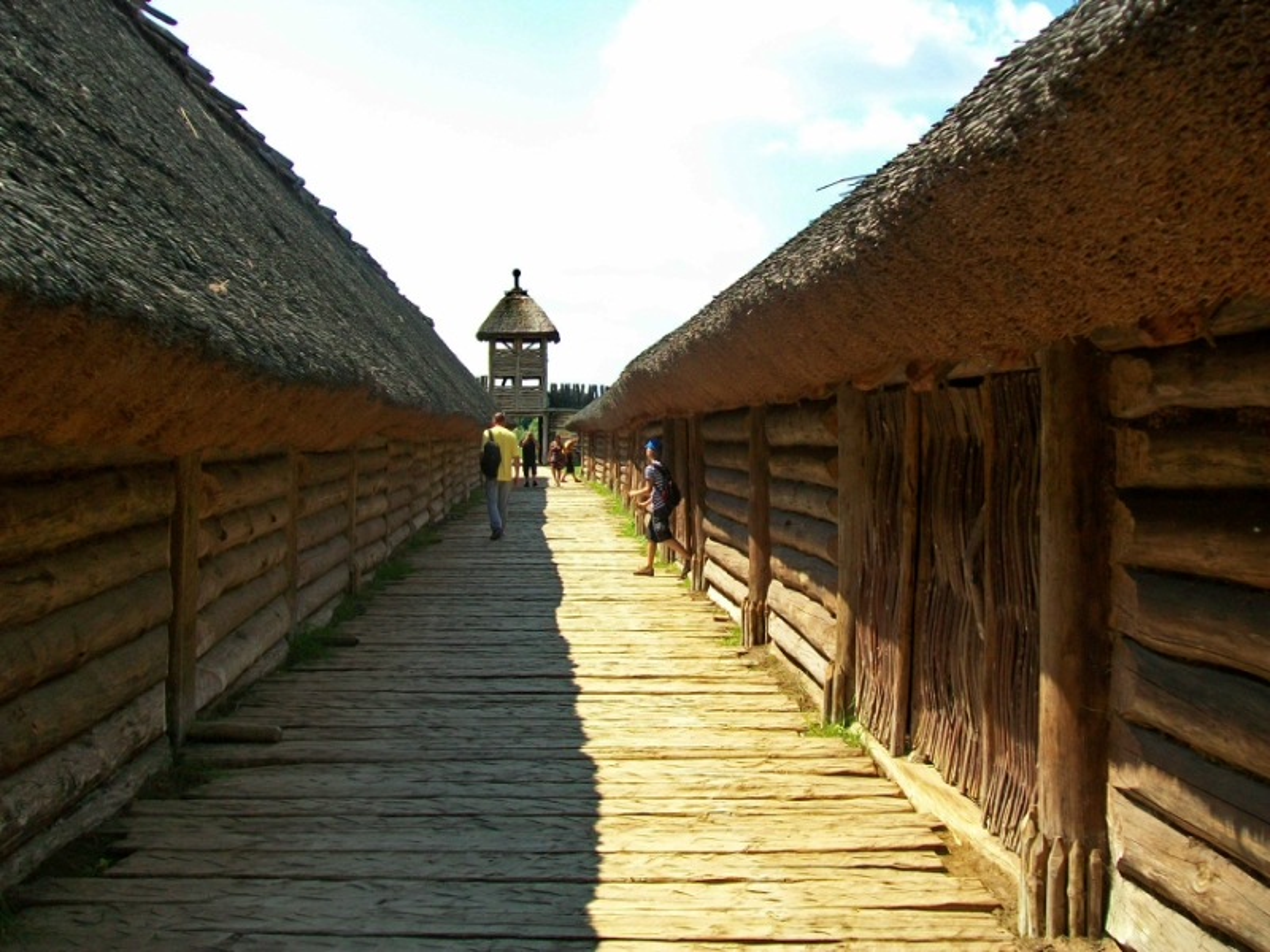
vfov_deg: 39.7
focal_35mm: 36
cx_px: 635
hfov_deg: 51.4
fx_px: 1321
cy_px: 476
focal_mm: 6
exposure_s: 1/640
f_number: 2.7
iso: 64
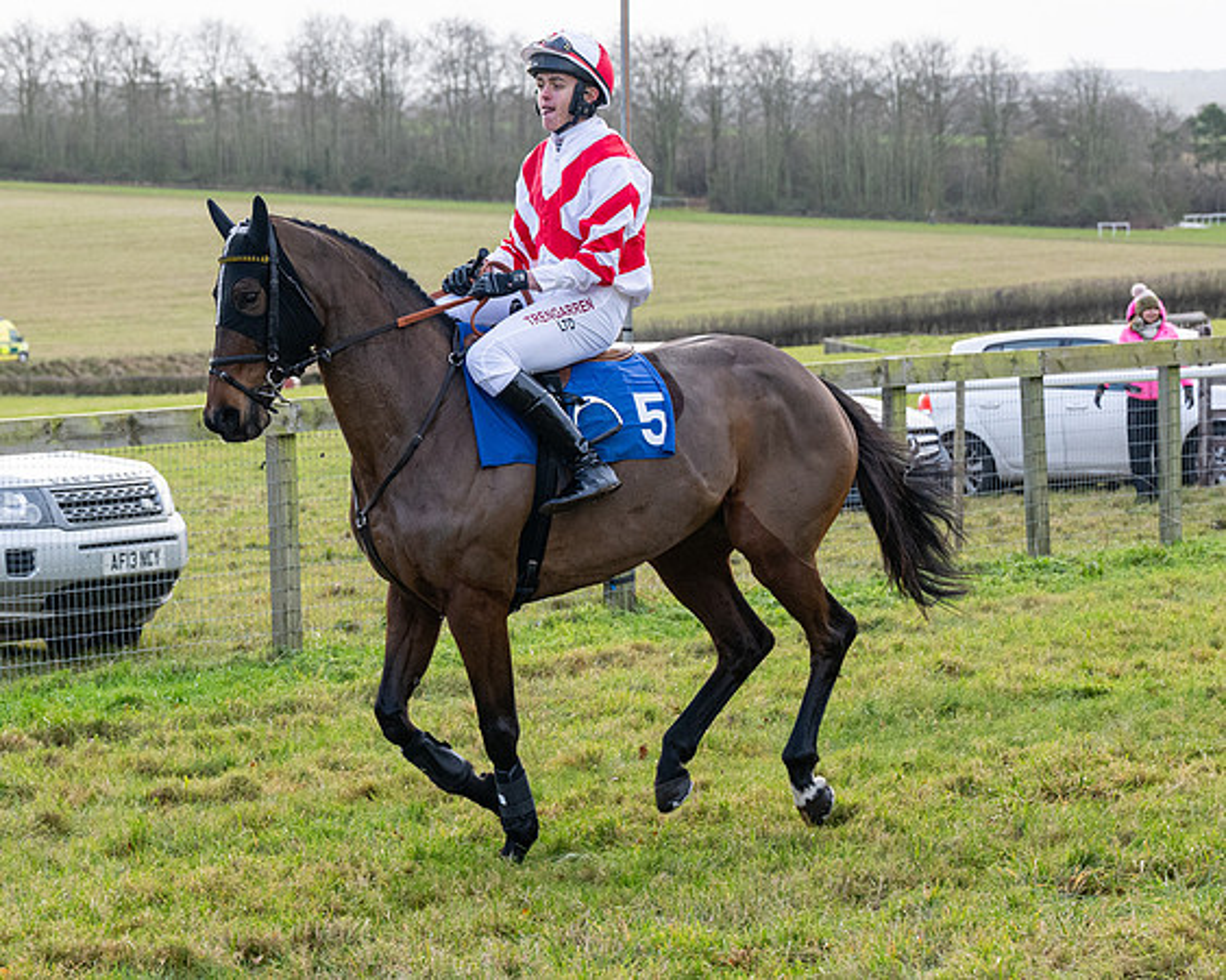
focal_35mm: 137
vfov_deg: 11.3
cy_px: 504
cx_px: 591
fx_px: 4971
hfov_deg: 14.1
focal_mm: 70
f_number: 5
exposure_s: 1/1000
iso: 800
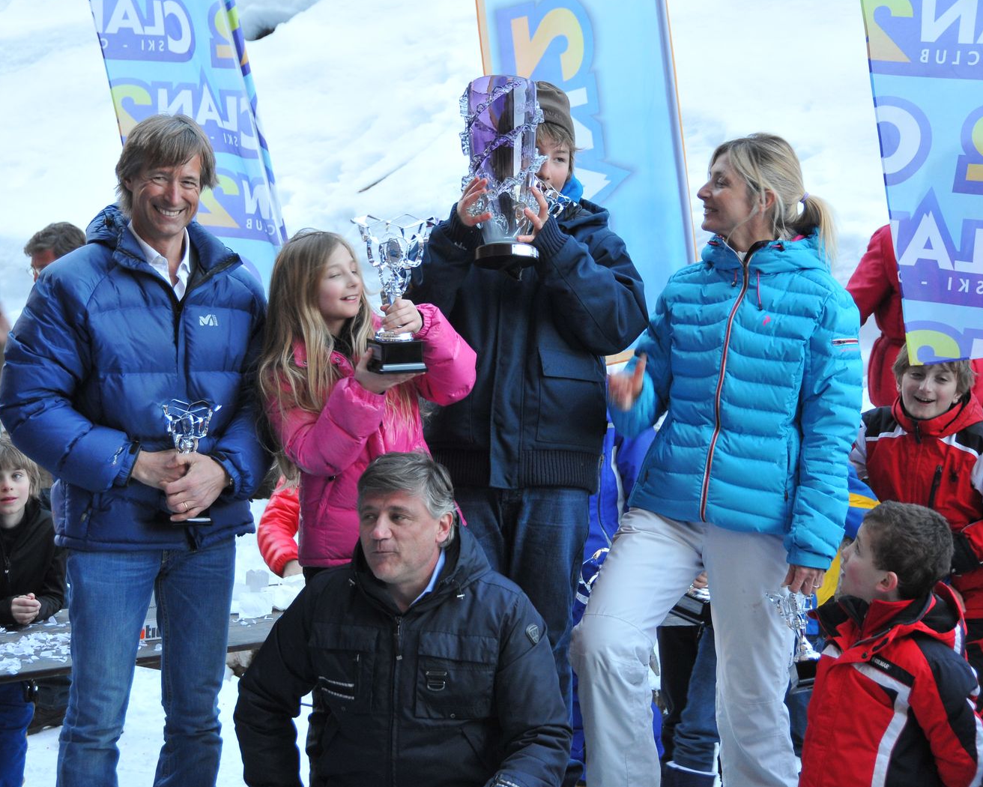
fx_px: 2793
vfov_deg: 16.0
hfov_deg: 20.0
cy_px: 393
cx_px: 450
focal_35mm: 96
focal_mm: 56
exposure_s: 1/50
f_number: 5
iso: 640
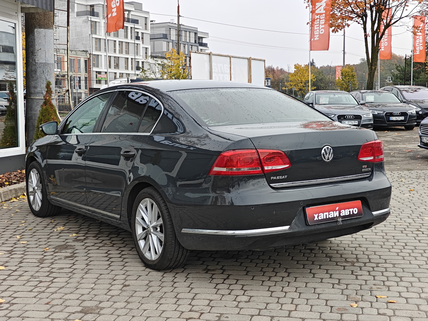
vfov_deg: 30.9
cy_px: 160
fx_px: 581
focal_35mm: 47
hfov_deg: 40.4
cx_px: 214
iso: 50
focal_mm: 7.08
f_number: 2
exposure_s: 1/503
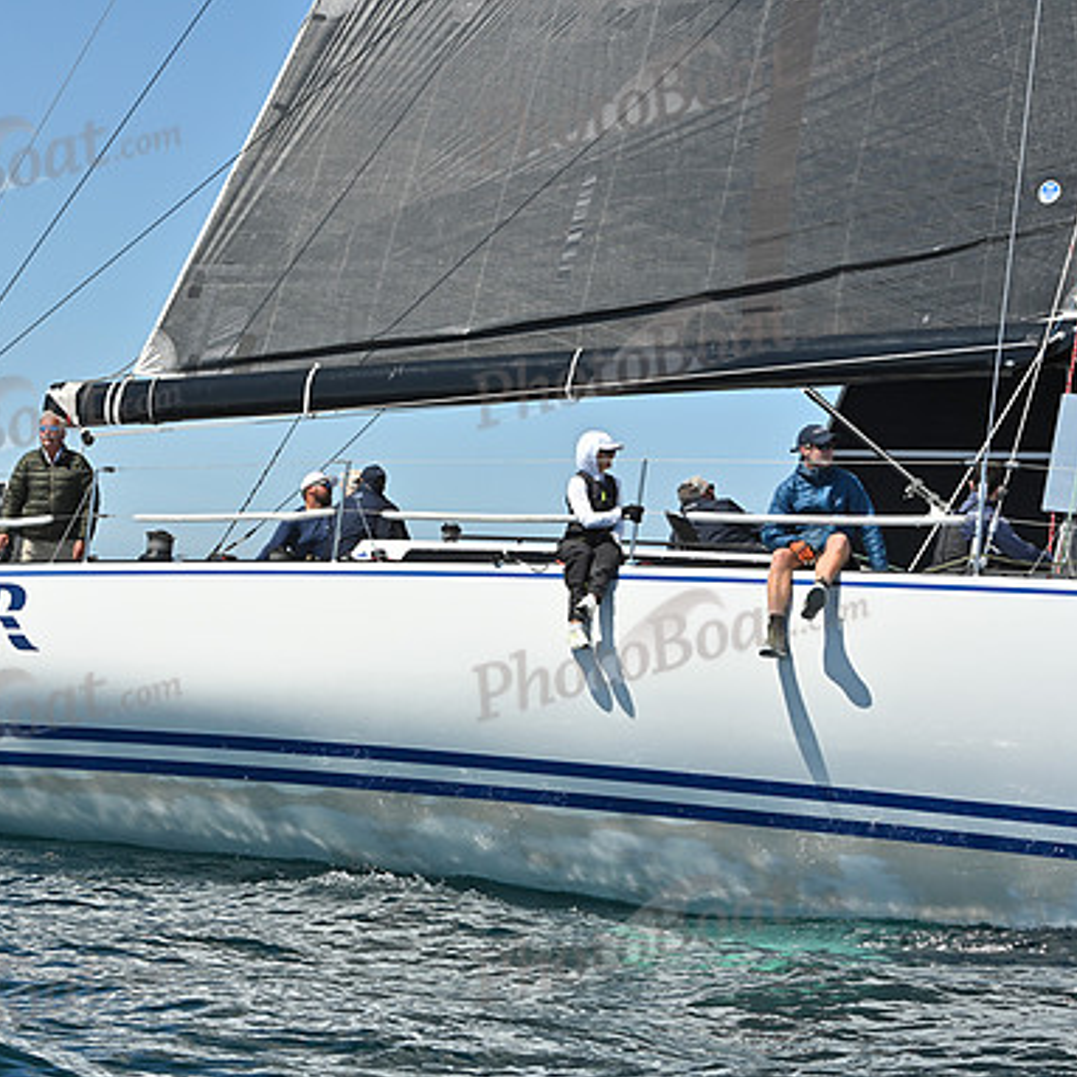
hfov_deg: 19.2
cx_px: 329
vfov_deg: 19.3
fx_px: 3168
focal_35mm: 90
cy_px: 541
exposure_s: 1/1000
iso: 320
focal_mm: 70
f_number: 9
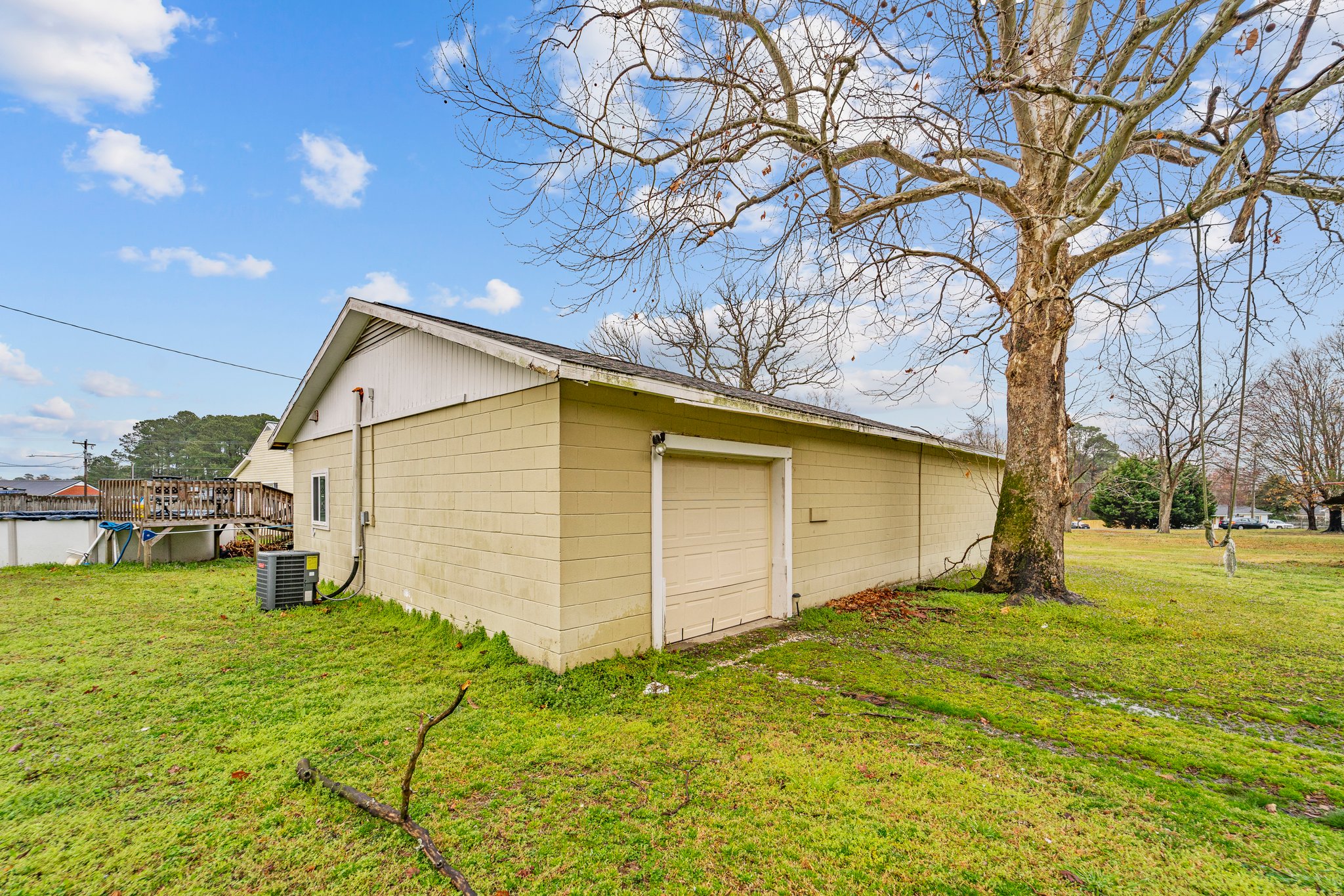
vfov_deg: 81.2
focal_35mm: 14
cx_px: 672
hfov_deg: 104.3
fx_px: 523
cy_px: 448
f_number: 6.3
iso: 160
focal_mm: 14
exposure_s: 1/160
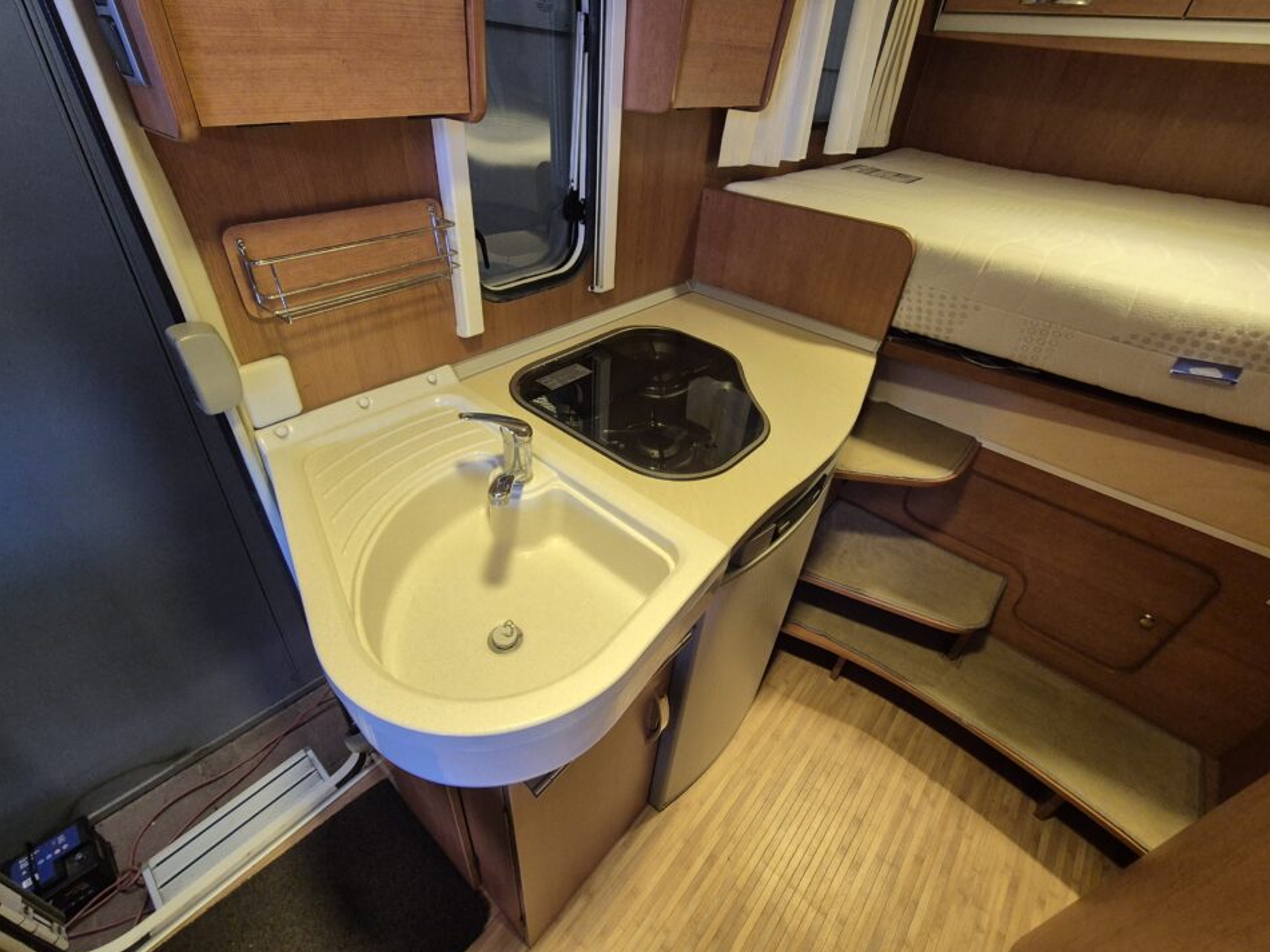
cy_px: 449
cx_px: 613
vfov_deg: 85.6
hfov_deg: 102.0
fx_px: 514
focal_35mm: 14
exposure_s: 1/50
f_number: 2.2
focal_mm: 2.2
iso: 250
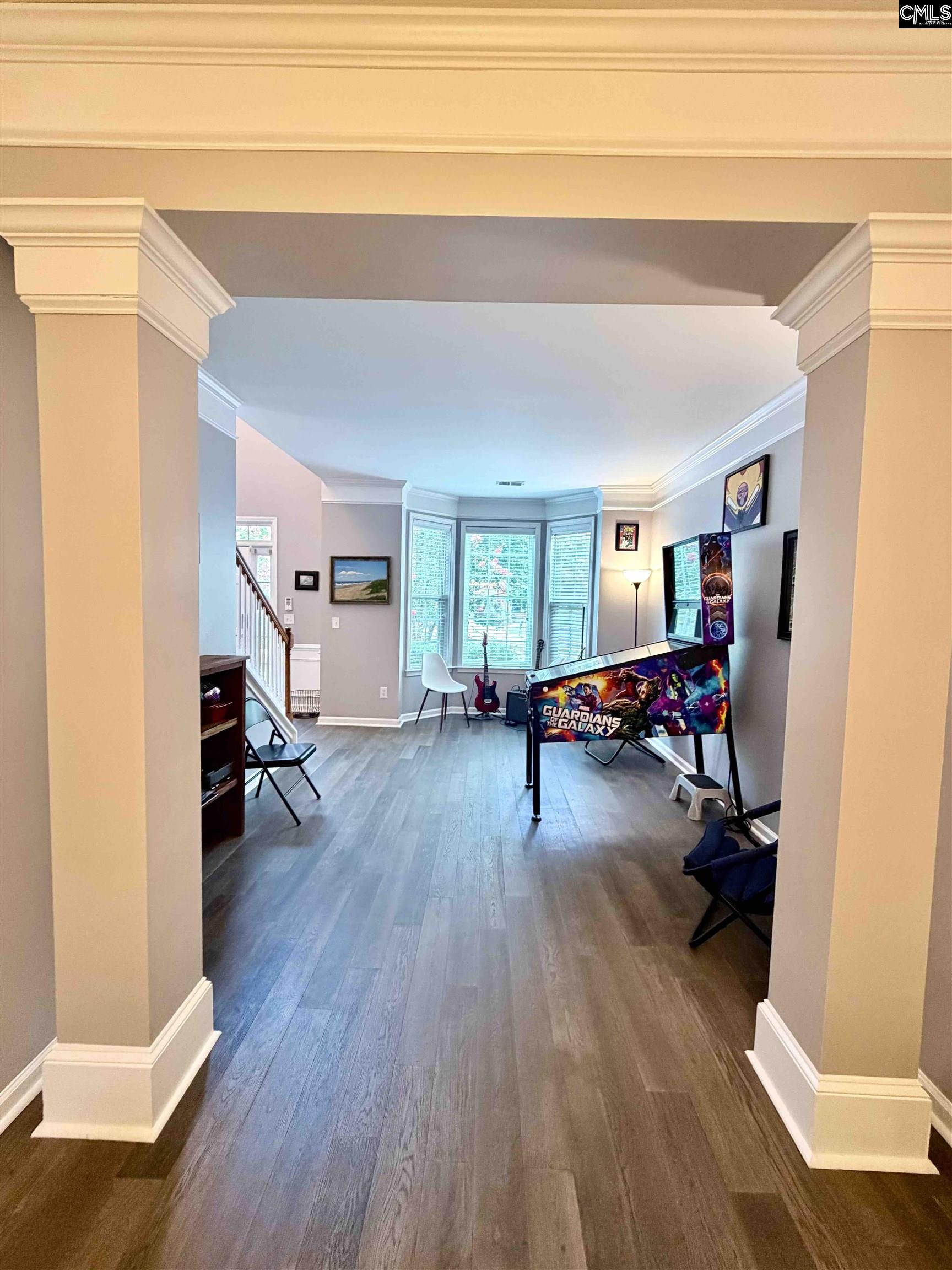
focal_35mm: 14
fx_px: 513
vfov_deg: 102.1
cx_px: 476
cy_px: 635
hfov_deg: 85.7
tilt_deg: -3.6
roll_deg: -1.5
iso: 320
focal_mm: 2.22
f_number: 2.2
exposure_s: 1/60
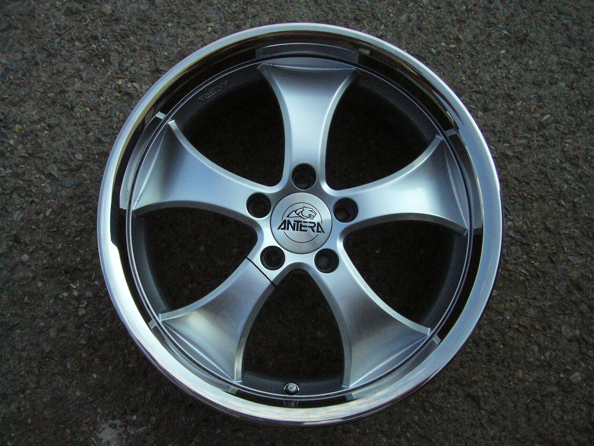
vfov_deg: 40.7
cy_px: 223
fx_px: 601
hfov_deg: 52.6
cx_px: 297
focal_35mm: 35
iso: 400
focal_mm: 5.8
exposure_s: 1/800
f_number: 5.6
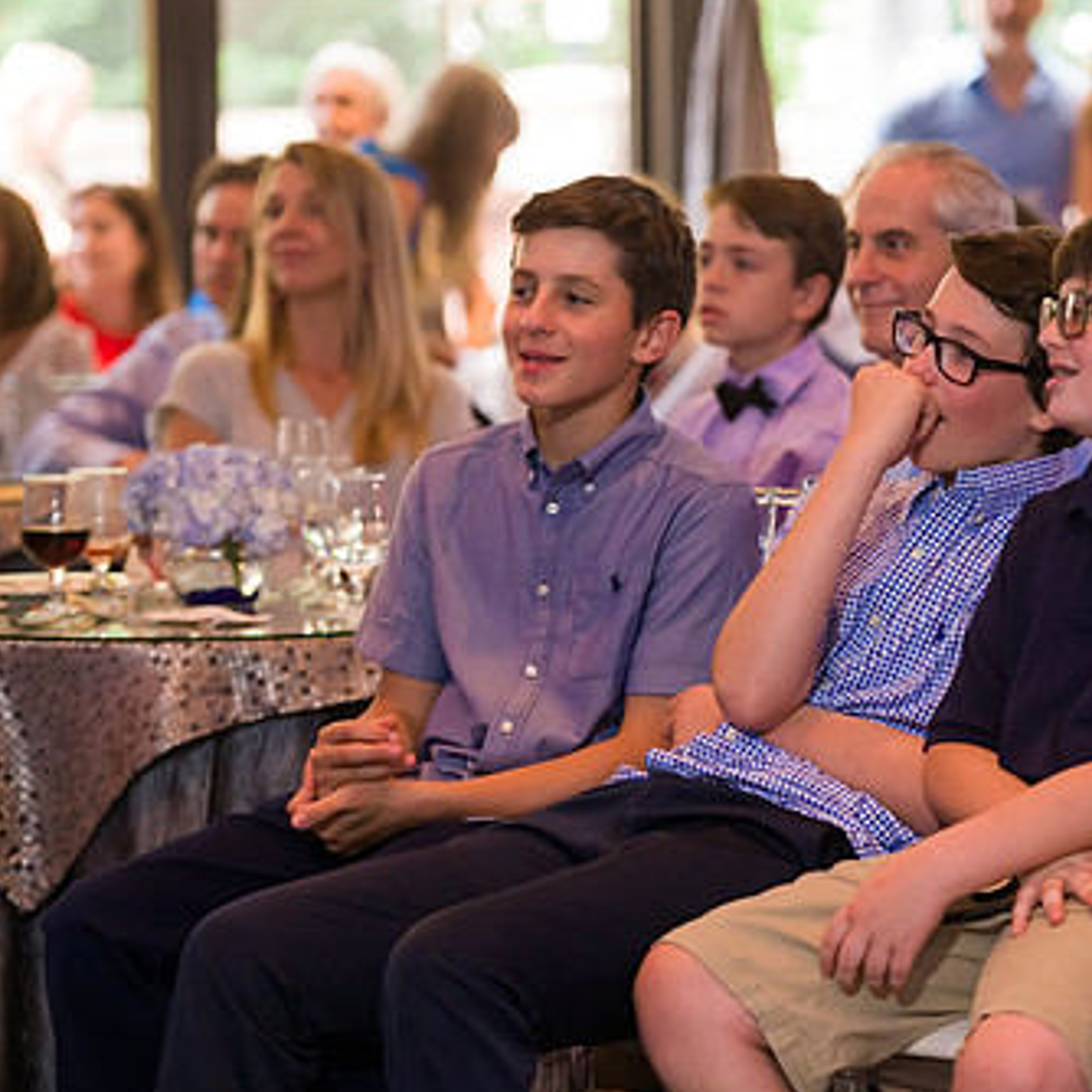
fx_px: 6103
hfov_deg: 10.2
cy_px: 492
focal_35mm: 171
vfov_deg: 10.2
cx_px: 919
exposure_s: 1/125
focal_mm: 116
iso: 1250
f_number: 3.2
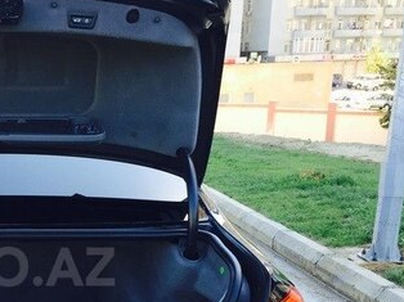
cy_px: 267
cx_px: -17
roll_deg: +0.9
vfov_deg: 23.4
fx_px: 711
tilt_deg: -14.4
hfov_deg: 29.3
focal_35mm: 61
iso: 32
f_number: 2.2
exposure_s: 1/186
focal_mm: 4.15
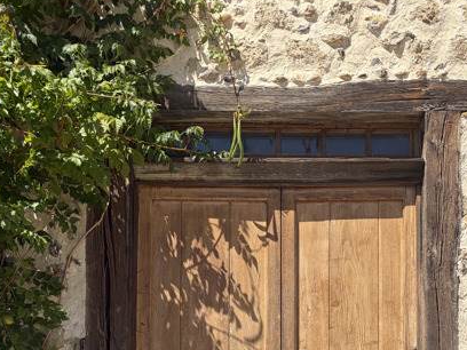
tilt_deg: +4.9
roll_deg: +0.3
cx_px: 280
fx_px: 688
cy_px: 327
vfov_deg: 27.4
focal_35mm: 51
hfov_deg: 37.3
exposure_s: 1/4329
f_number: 1.6
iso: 50
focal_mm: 5.96
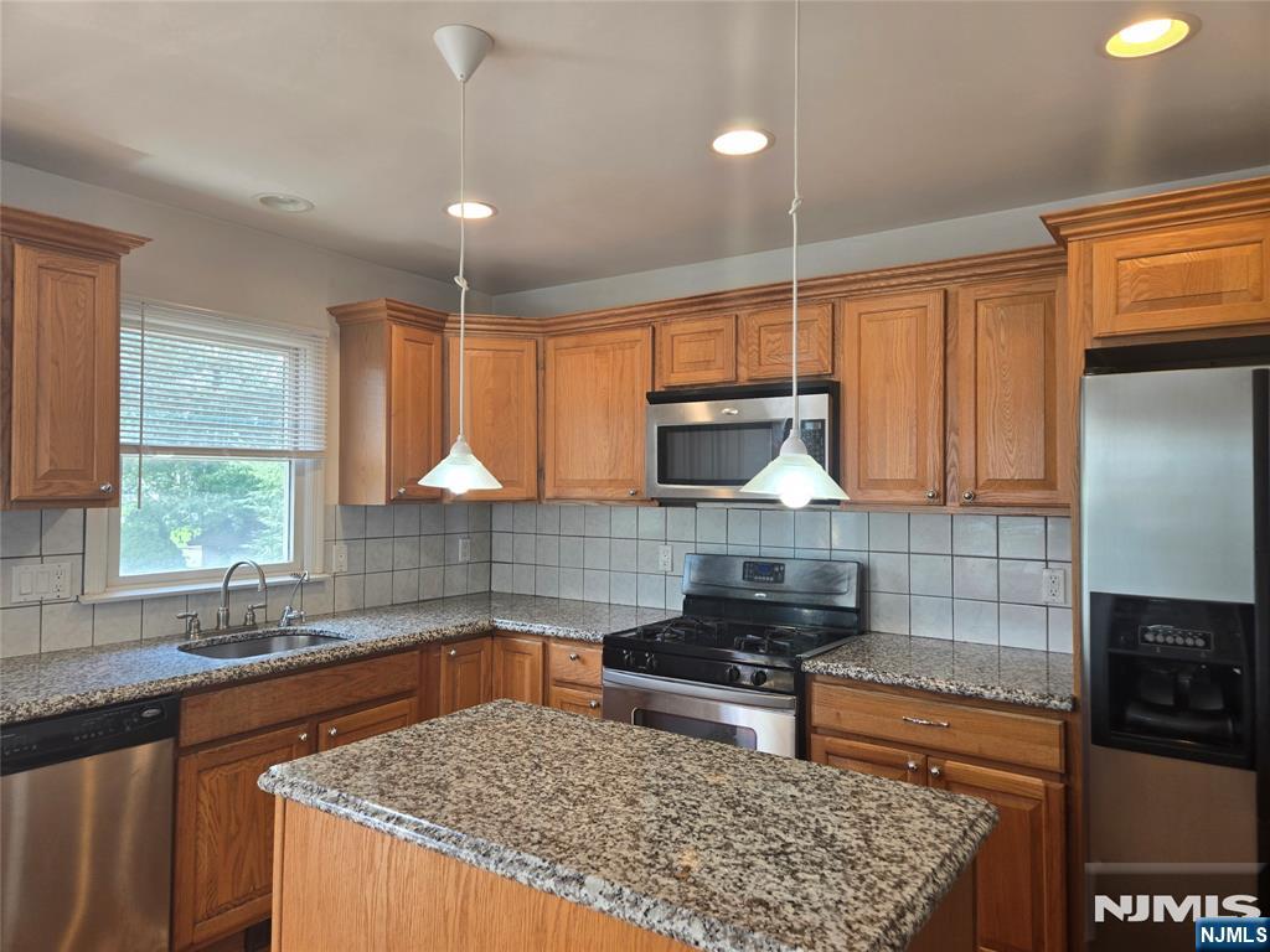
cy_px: 476
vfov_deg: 58.9
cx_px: 635
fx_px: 844
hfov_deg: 73.9
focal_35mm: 23
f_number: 1.8
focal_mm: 5.4
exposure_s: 1/120
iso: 50
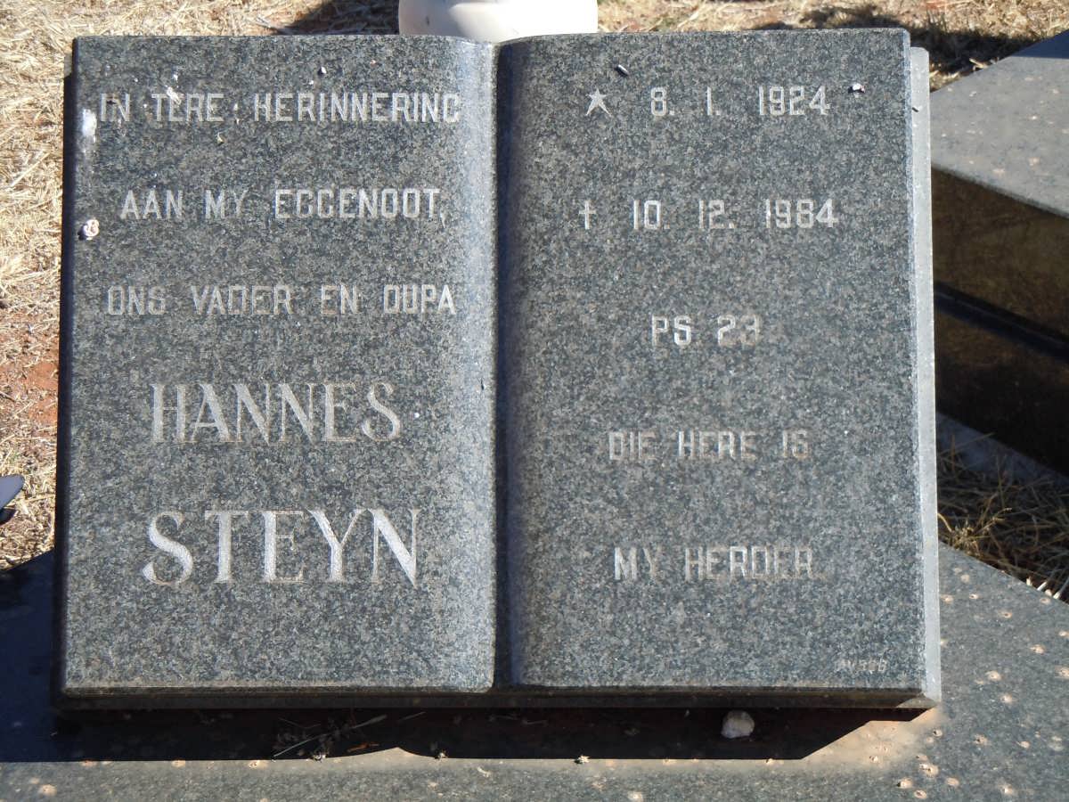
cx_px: 534
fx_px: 2748
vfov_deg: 16.6
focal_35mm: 89
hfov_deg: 22.0
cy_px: 401
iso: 200
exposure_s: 1/640
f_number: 4.4
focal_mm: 16
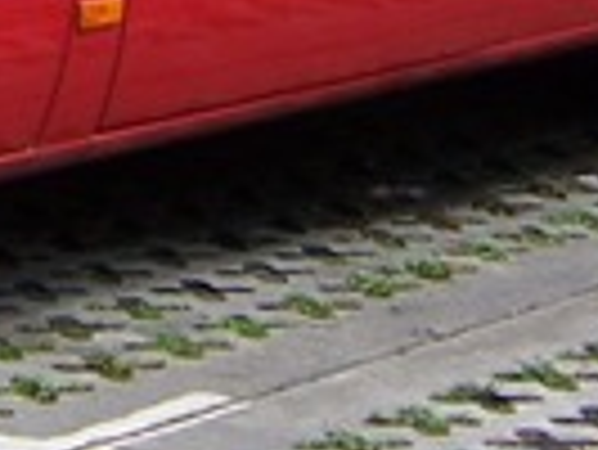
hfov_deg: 7.0
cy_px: -428
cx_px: -227
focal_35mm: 281
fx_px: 4859
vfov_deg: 5.2
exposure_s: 1/350
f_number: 3.6
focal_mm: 9
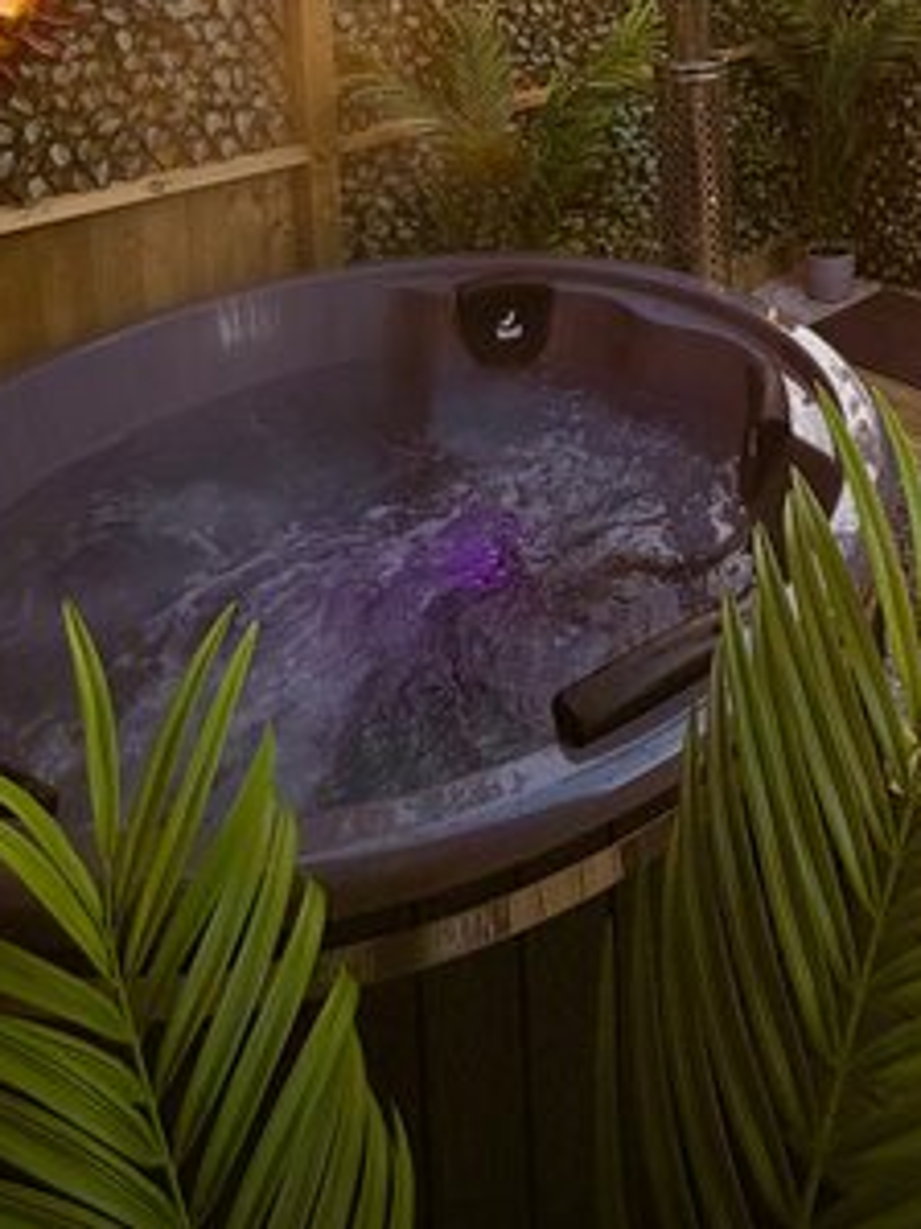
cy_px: -4
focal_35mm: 30
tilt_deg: -5.3
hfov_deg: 45.3
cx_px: 678
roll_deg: +1.7
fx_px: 1065
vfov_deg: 49.0
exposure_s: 1/121
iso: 40
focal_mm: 2.22
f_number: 2.2
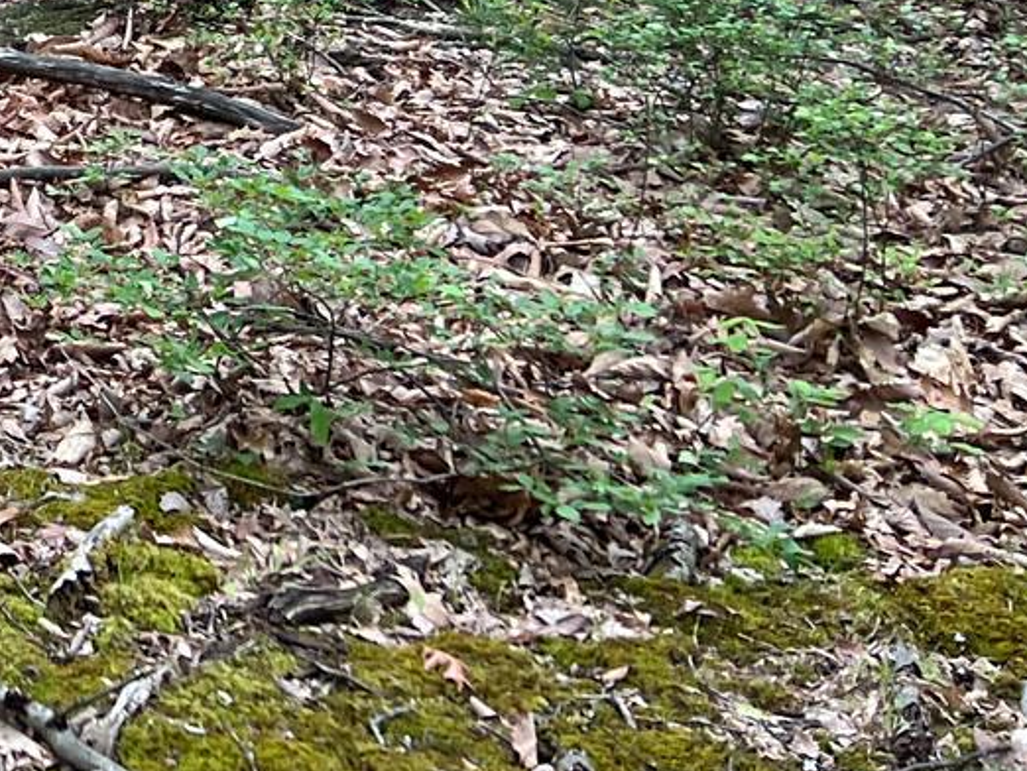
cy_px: -594
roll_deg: +2.4
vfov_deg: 13.2
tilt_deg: +5.5
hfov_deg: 16.3
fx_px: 3028
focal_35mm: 102
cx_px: -803
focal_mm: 5.7
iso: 50
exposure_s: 1/169
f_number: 1.5
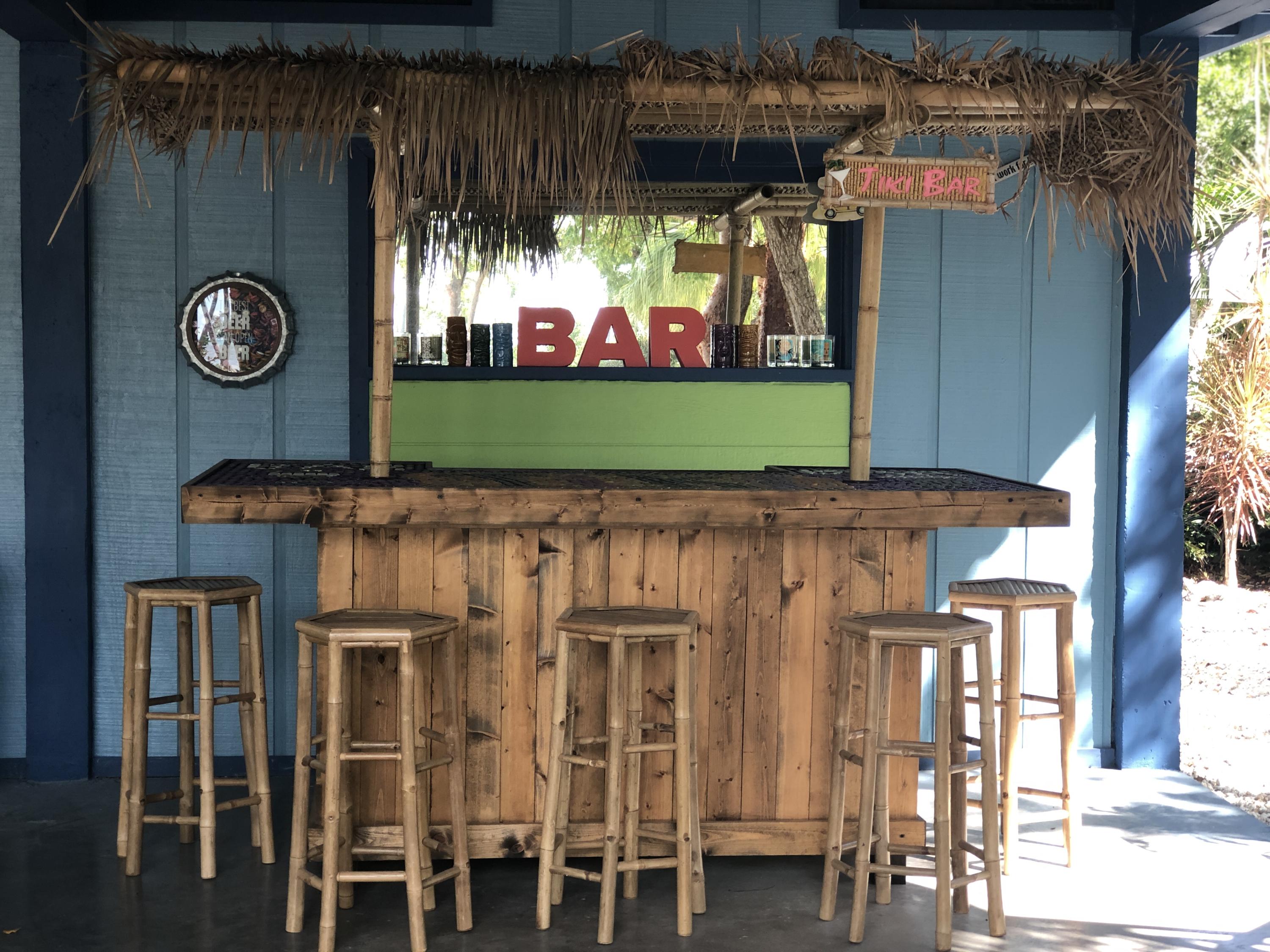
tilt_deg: -3.0
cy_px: 476
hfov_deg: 33.8
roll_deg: +0.1
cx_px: 635
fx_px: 2091
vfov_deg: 25.7
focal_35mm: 57
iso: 20
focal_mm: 6.6
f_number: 2.8
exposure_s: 1/30
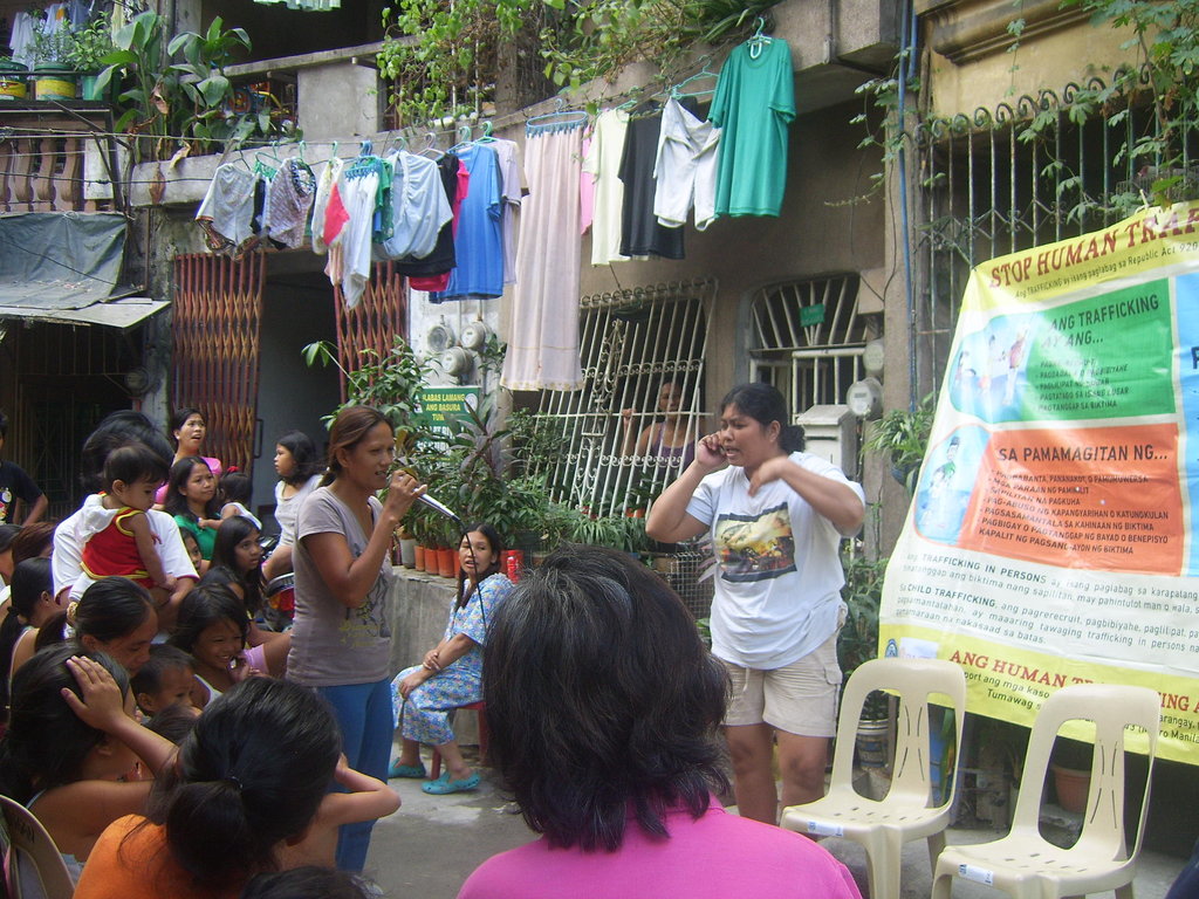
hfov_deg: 49.0
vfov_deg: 37.7
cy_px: 450
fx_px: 1316
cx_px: 600
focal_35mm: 38
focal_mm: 7.8
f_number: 2.8
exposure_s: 1/60
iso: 50
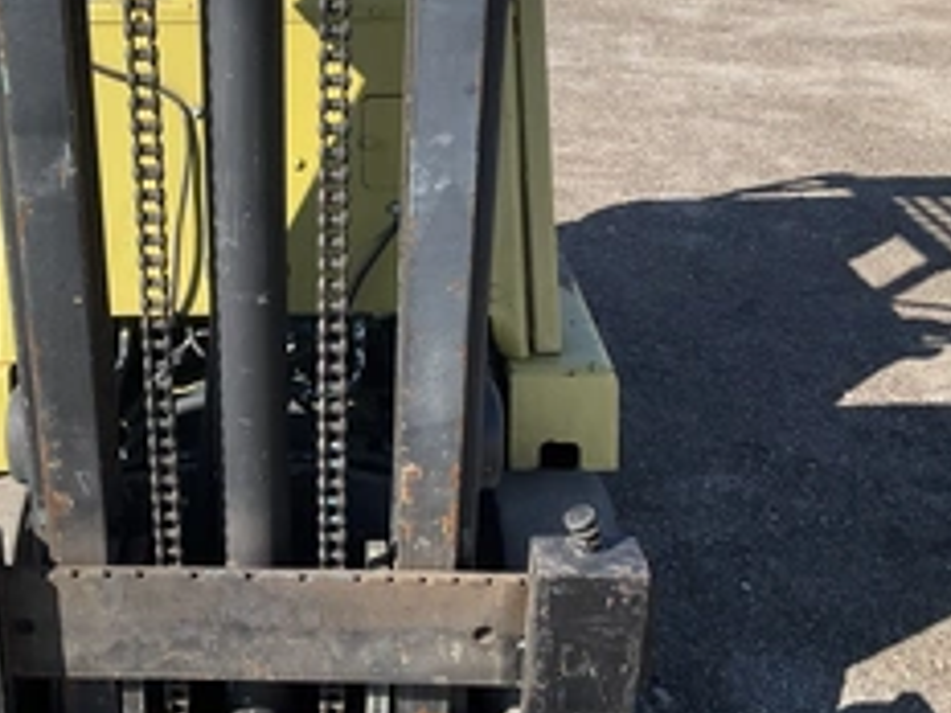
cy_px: 303
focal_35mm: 50
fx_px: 1374
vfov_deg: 29.1
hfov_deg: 37.5
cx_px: 271
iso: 25
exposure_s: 1/869
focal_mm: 3
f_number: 1.8
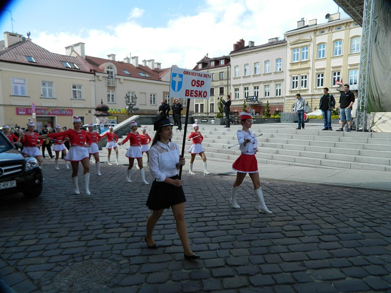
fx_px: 282
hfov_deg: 69.4
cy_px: 146
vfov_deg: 54.9
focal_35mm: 25
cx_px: 196
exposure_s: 1/640
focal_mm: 4.5
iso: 80
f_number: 3.1
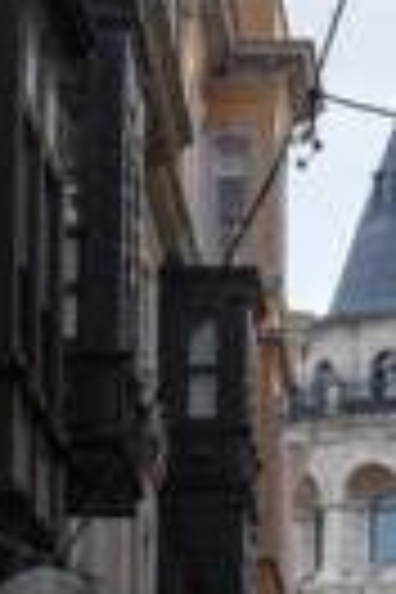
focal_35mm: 320
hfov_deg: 4.3
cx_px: 452
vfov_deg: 6.3
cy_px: 965
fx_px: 5280
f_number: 11
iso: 160
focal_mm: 50
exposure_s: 1/100
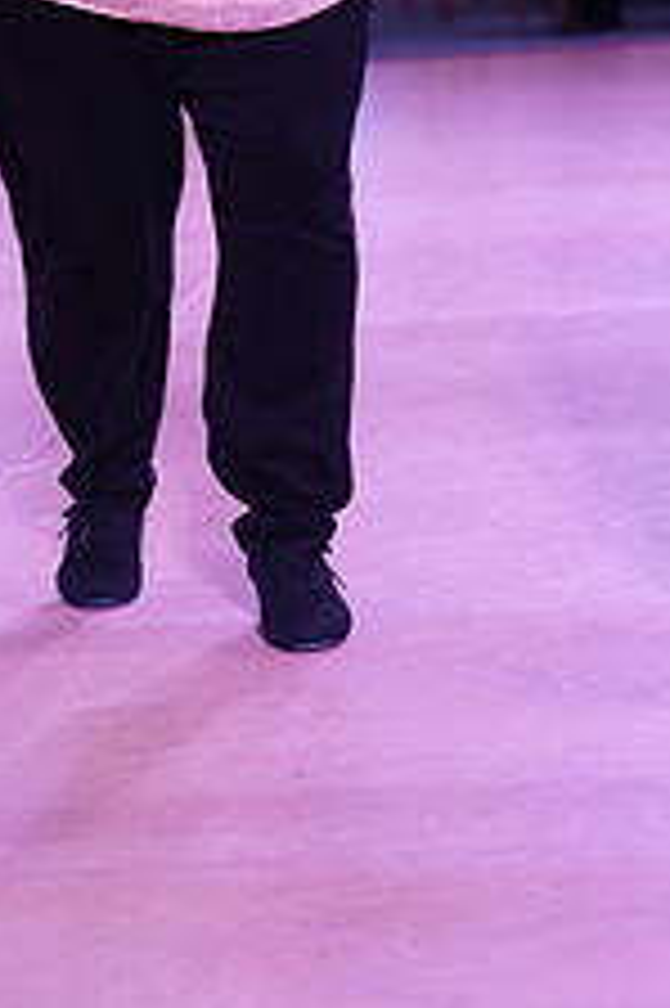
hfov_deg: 6.7
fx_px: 5731
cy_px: -292
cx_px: 461
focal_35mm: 205
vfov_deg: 9.9
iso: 1600
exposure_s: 1/400
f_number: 2.8
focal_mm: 79
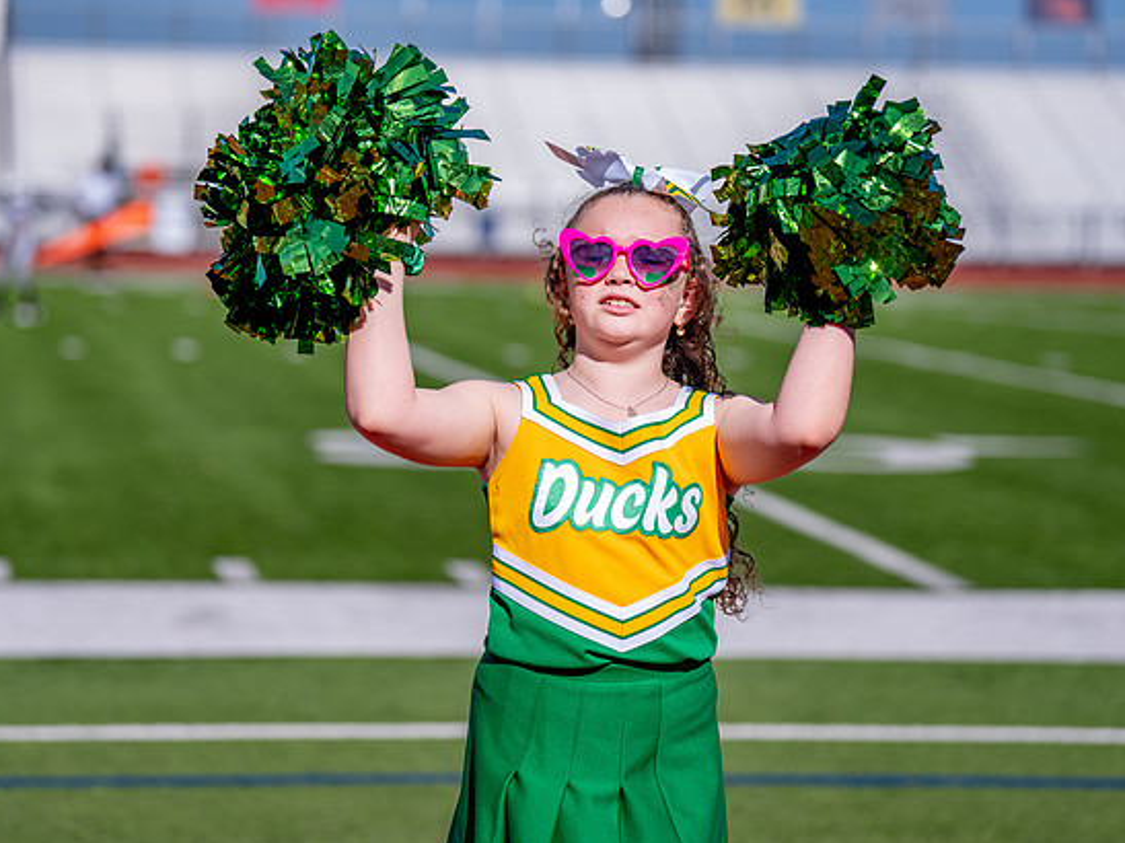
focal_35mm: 119
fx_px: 3867
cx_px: 497
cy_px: 404
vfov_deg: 12.4
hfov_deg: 16.5
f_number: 2.8
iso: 160
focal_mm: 102
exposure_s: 1/4000
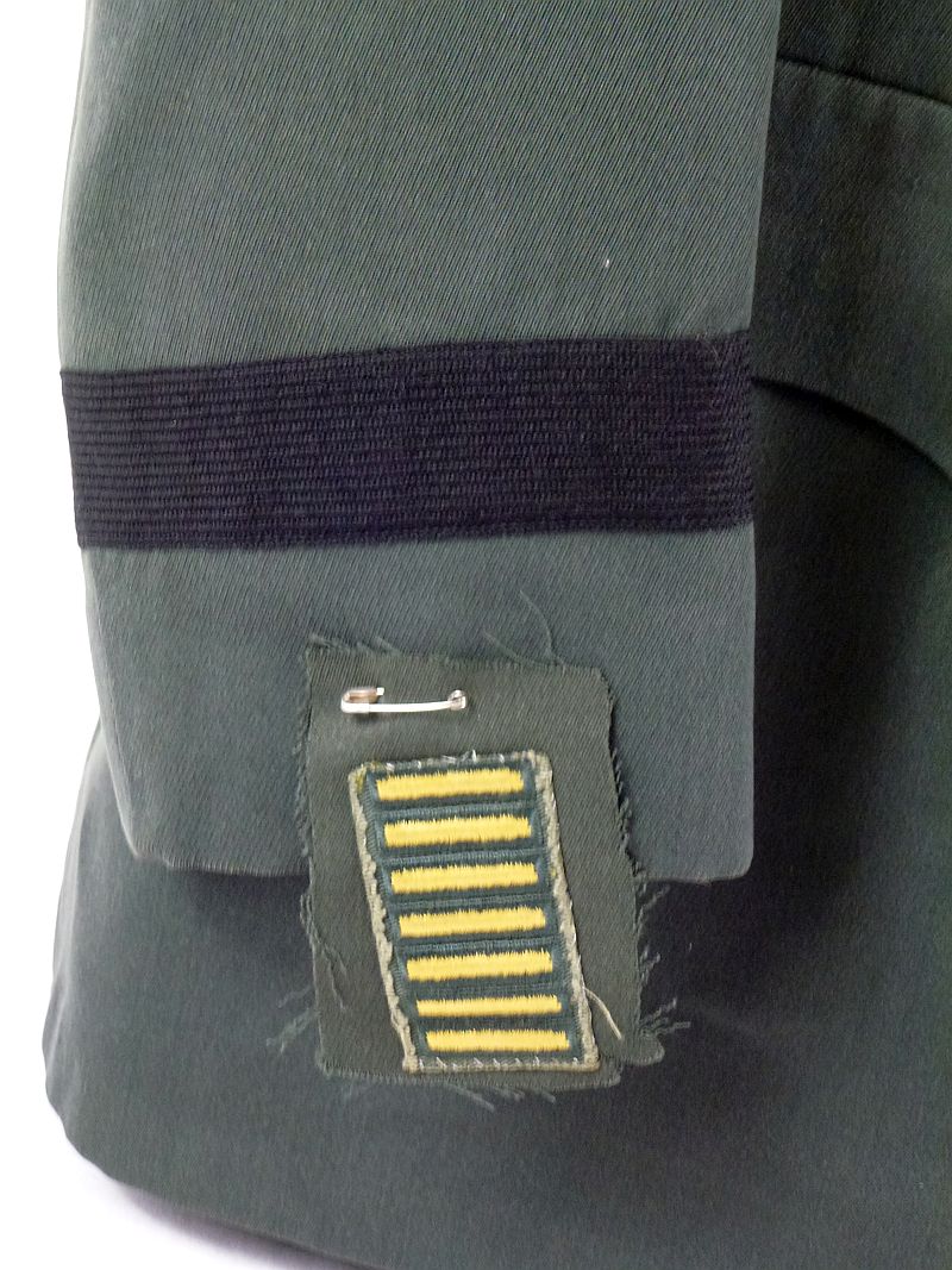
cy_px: 635
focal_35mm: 65
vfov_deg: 29.8
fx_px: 2384
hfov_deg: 22.6
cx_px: 476
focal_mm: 11.7
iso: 400
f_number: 4.6
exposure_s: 1/30
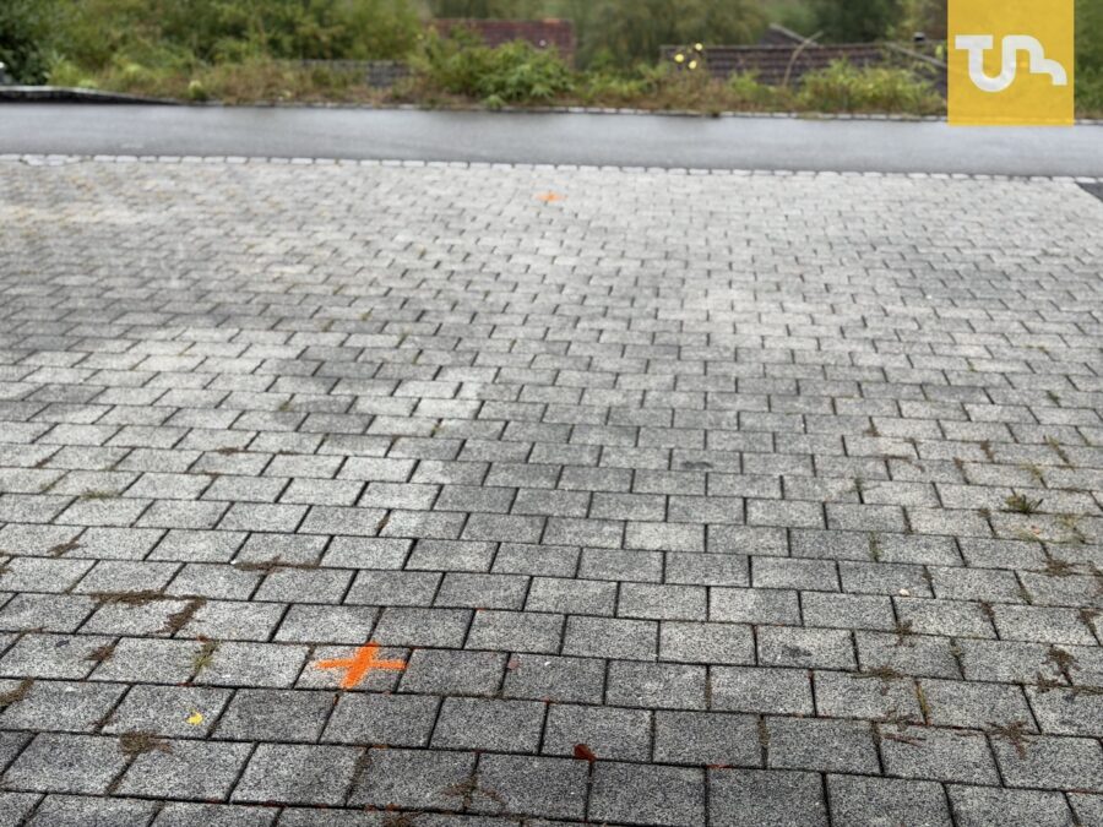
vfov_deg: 30.3
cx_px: 552
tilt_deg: -20.7
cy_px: 414
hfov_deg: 39.7
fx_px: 1529
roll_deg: +0.3
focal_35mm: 48
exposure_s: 1/2088
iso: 64
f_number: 1.78
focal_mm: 6.76
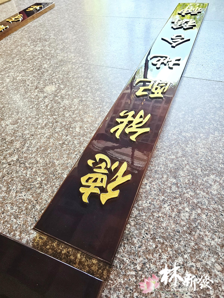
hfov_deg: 58.9
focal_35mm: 23
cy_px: 149
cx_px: 112
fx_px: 198
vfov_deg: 73.9
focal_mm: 6.3
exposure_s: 1/180
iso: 125
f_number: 1.7
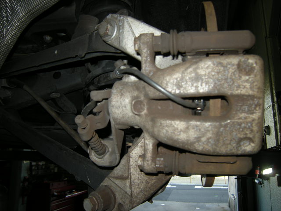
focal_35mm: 28
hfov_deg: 63.4
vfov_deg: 49.7
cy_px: 106
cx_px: 140
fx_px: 227
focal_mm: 4.7
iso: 64
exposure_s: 1/60
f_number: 2.8
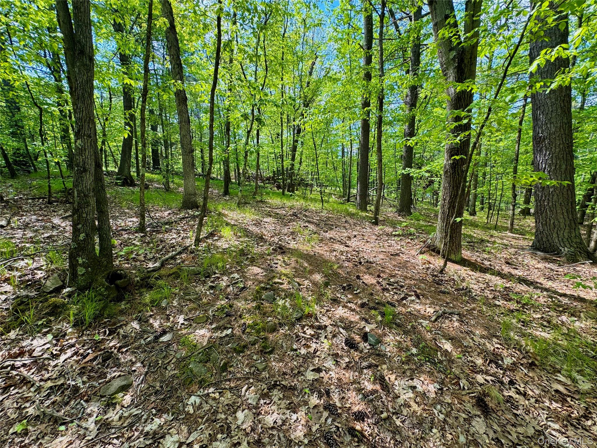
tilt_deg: -7.2
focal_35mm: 14
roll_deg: -0.6
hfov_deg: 102.1
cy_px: 224
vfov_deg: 85.7
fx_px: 241
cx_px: 298
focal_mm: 2.22
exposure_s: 1/291
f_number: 2.2
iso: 40
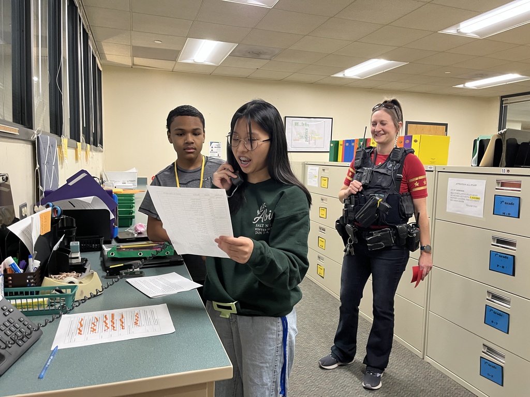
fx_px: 398
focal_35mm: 26
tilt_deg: -5.5
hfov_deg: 67.3
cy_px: 198
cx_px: 265
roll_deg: -4.4
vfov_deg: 53.1
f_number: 1.6
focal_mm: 5.1
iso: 160
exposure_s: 1/60
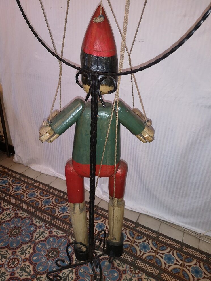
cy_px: 140
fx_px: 219
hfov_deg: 51.4
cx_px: 106
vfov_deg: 65.3
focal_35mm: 27
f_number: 1.8
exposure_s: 1/33.3
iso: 200
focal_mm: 3.95
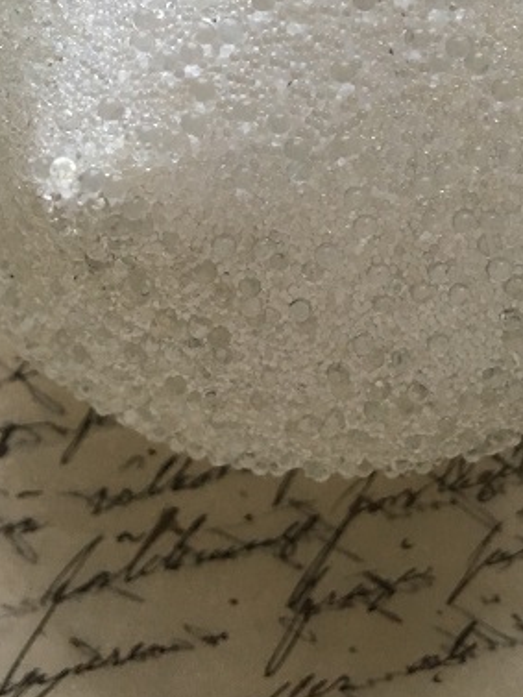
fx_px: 1248
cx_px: 286
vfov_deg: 29.8
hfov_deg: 23.7
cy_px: 62
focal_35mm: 62
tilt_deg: -59.7
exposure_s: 1/33
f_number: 2.2
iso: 125
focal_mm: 4.15
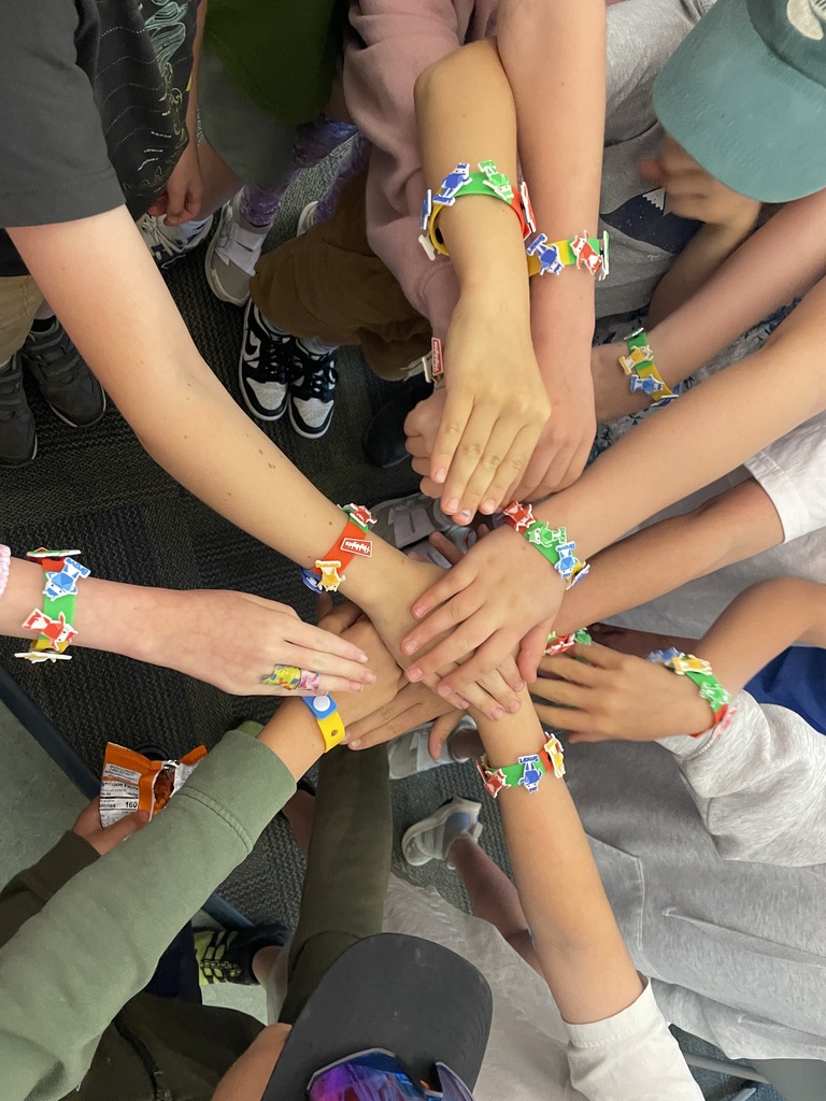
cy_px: 550
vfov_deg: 67.3
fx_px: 827
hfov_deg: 53.1
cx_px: 413
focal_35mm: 26
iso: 320
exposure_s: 1/60
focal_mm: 4.2
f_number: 1.6
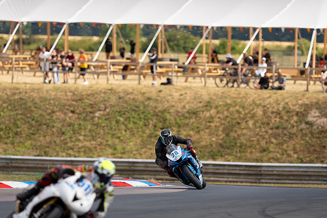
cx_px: 171
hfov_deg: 4.9
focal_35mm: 418
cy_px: 104
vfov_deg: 3.3
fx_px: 3800
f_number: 4.5
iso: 64
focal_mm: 400
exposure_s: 1/400
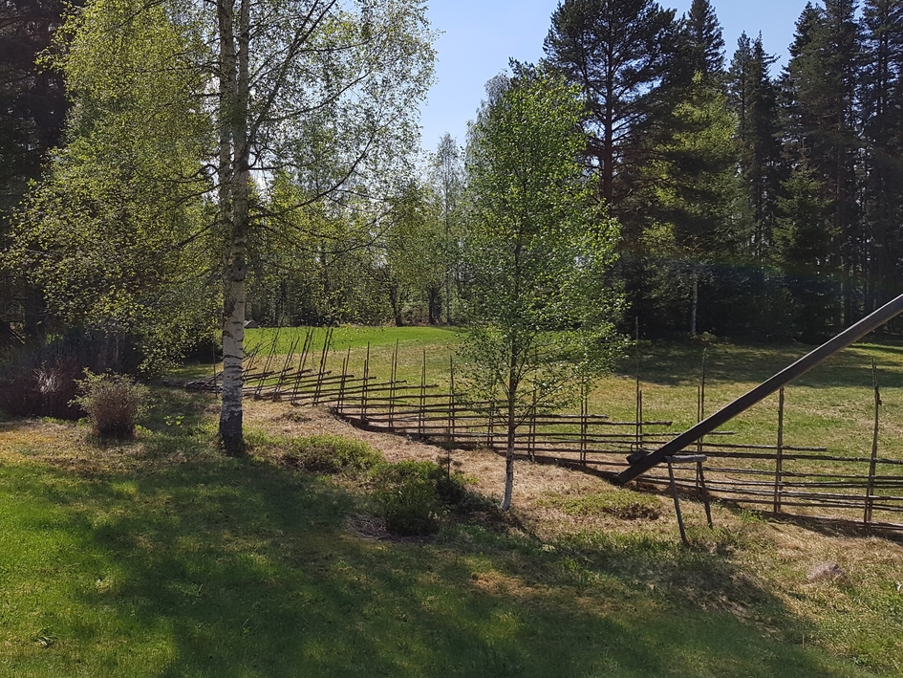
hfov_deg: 54.6
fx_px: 861
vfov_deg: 42.9
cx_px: 332
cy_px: 305
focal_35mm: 33
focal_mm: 4.2
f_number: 1.7
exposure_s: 1/2704
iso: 50
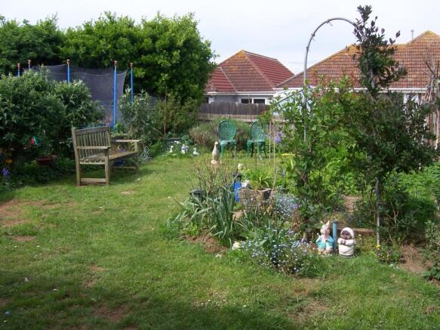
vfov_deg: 39.6
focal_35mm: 36
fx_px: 457
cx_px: 220
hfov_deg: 51.4
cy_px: 165
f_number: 4.8
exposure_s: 1/350
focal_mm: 6
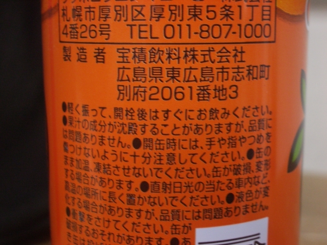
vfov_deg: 23.7
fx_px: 586
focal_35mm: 62
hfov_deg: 31.2
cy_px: 122
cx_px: 164
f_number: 3.5
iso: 200
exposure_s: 1/20
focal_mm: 10.2
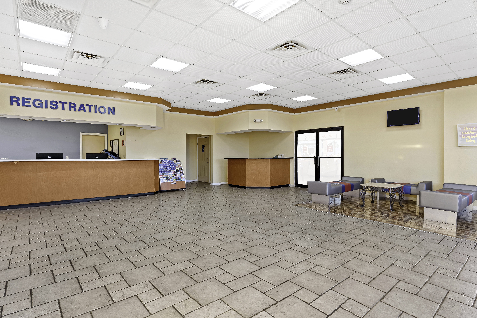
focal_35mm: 18
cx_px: 238
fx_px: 235
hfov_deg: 91.0
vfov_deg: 68.3
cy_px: 159
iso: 200
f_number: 9
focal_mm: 17.7
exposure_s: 1/1.25
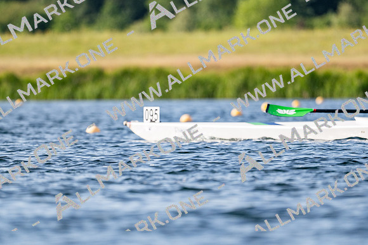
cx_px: 184
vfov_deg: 2.3
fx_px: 6138
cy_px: 122
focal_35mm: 600
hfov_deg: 3.4
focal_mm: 400
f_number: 4.5
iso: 400
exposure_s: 1/2500
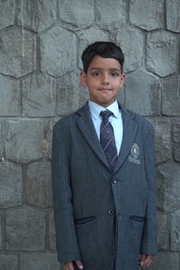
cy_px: 135
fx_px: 525
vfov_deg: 28.8
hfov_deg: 19.5
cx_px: 90
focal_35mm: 70
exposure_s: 1/125
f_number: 7.1
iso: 400
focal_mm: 70
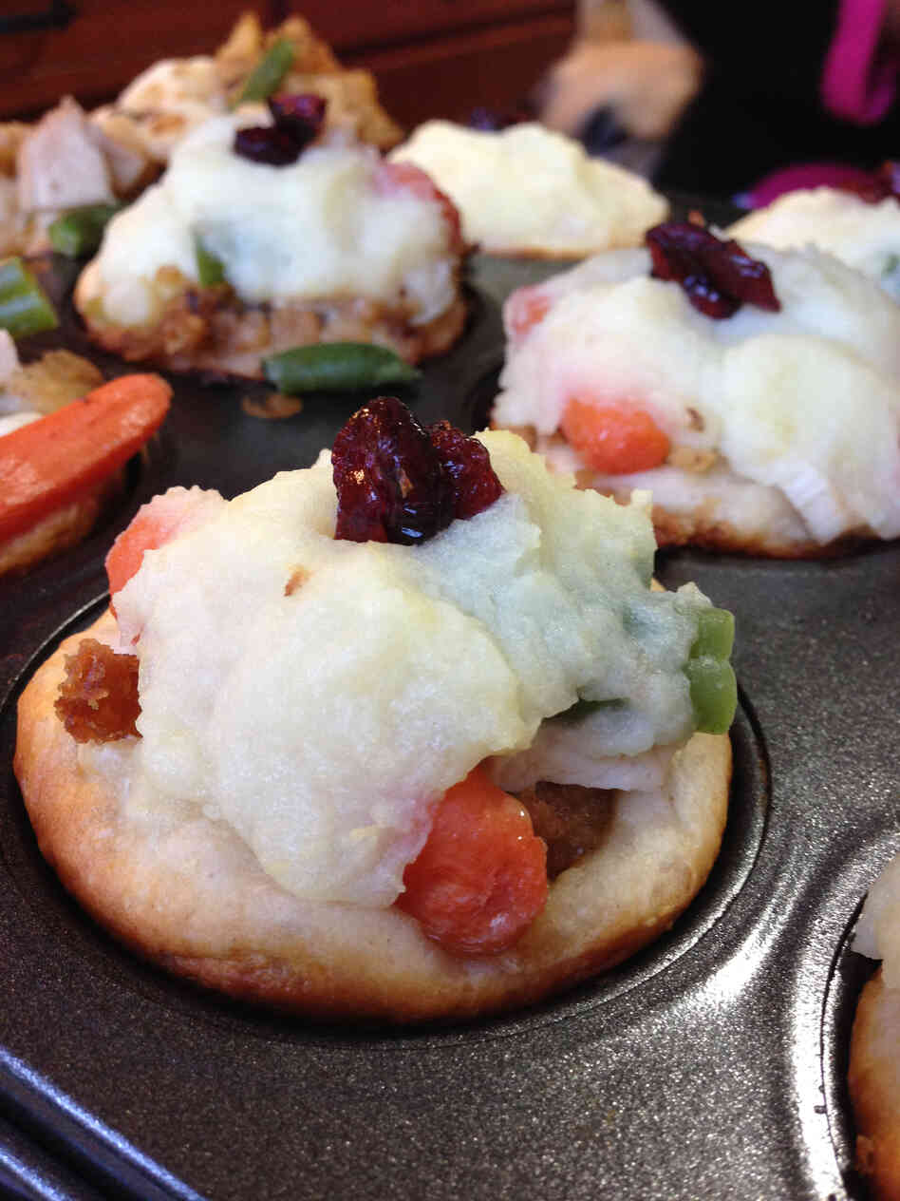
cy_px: 600
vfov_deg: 55.4
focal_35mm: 33
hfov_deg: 42.9
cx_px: 450
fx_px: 1144
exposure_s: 1/20
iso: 125
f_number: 2.4
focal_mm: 4.13
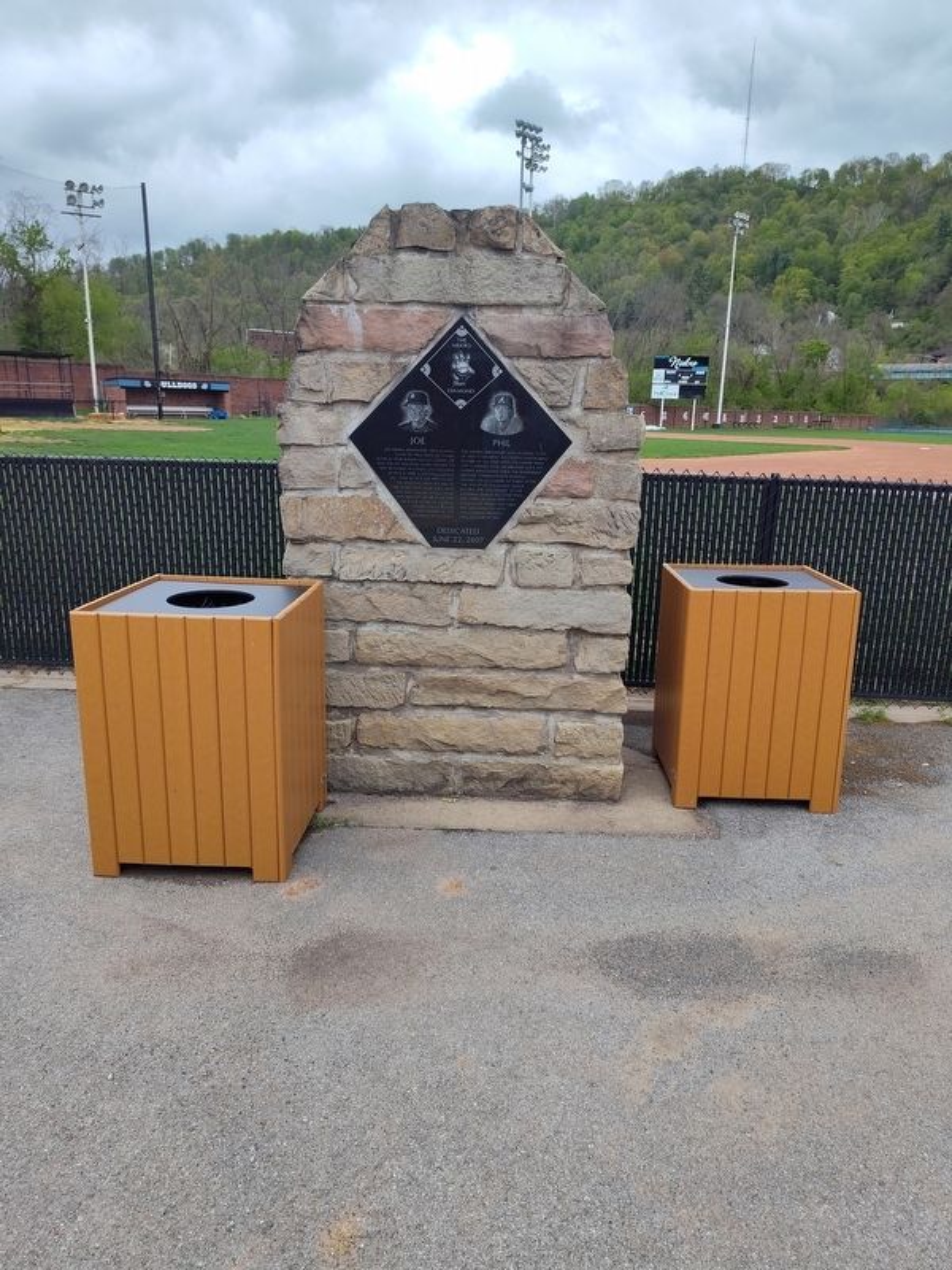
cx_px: 476
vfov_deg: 73.9
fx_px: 843
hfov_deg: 58.9
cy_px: 635
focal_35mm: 23
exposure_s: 1/577
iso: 100
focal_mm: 5.56
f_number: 1.8
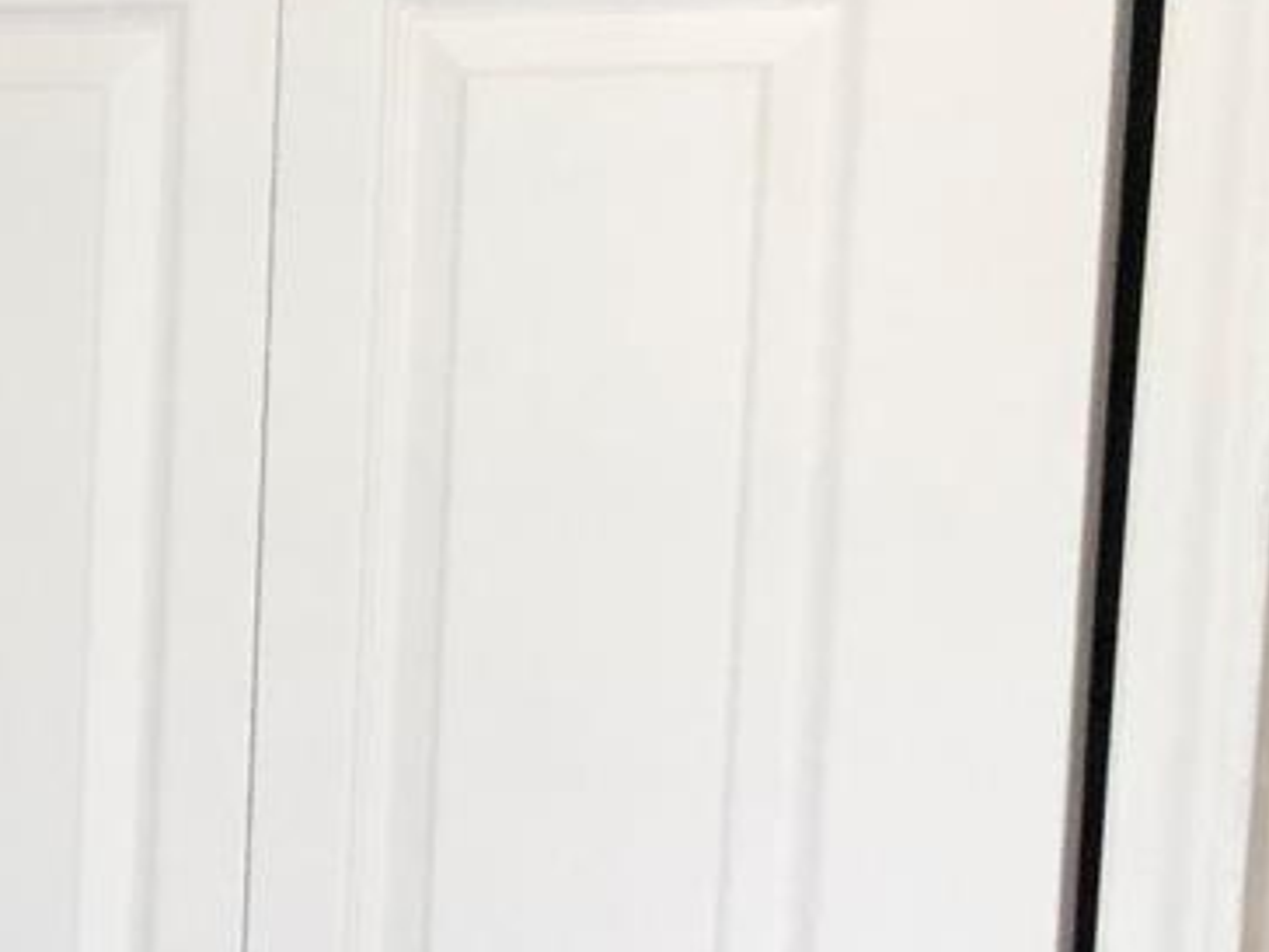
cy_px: 875
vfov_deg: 12.0
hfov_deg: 13.7
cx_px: -1234
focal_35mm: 123
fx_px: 4509
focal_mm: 4
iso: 20
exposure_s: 1/30
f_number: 1.8
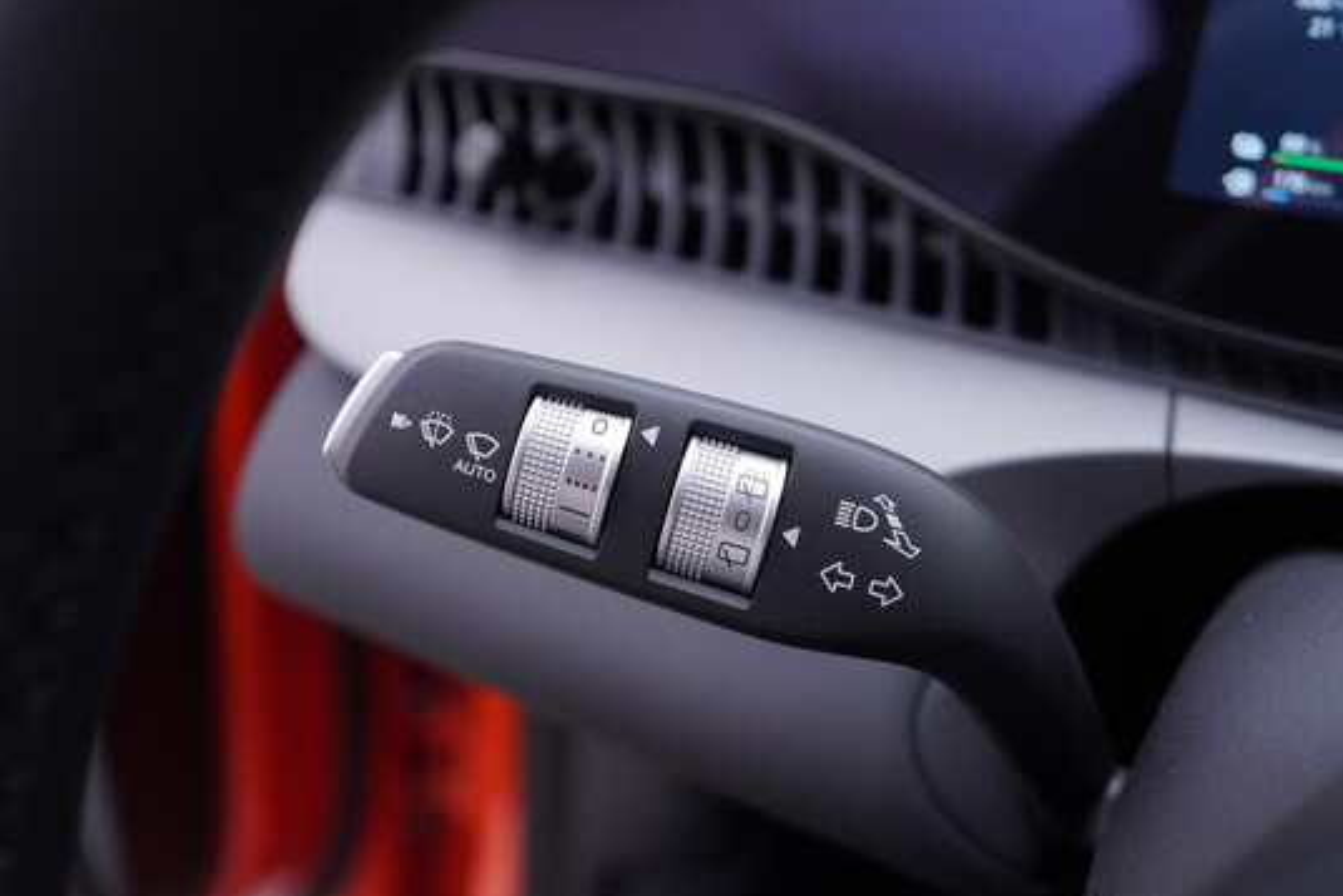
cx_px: 668
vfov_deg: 36.0
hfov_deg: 51.9
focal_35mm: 37
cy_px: 451
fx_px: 1381
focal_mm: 24
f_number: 2.8
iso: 125
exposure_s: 1/40
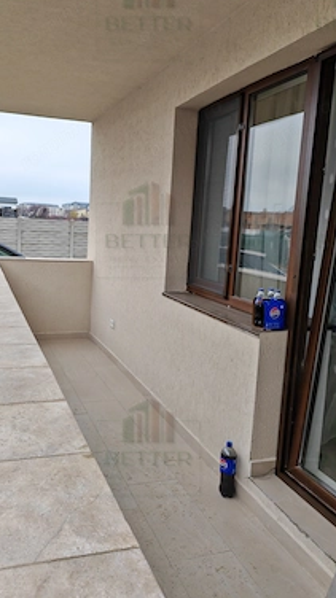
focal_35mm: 29
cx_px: 124
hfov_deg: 39.8
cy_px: 282
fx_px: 460
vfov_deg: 66.0
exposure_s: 1/390
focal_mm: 5.3
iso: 100
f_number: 1.9
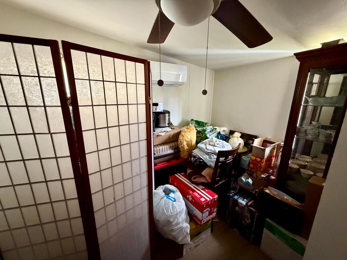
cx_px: 174
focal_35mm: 14
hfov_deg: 102.1
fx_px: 140
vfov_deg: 85.7
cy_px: 130
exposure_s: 1/60
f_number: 2.2
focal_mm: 2.22
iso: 1250
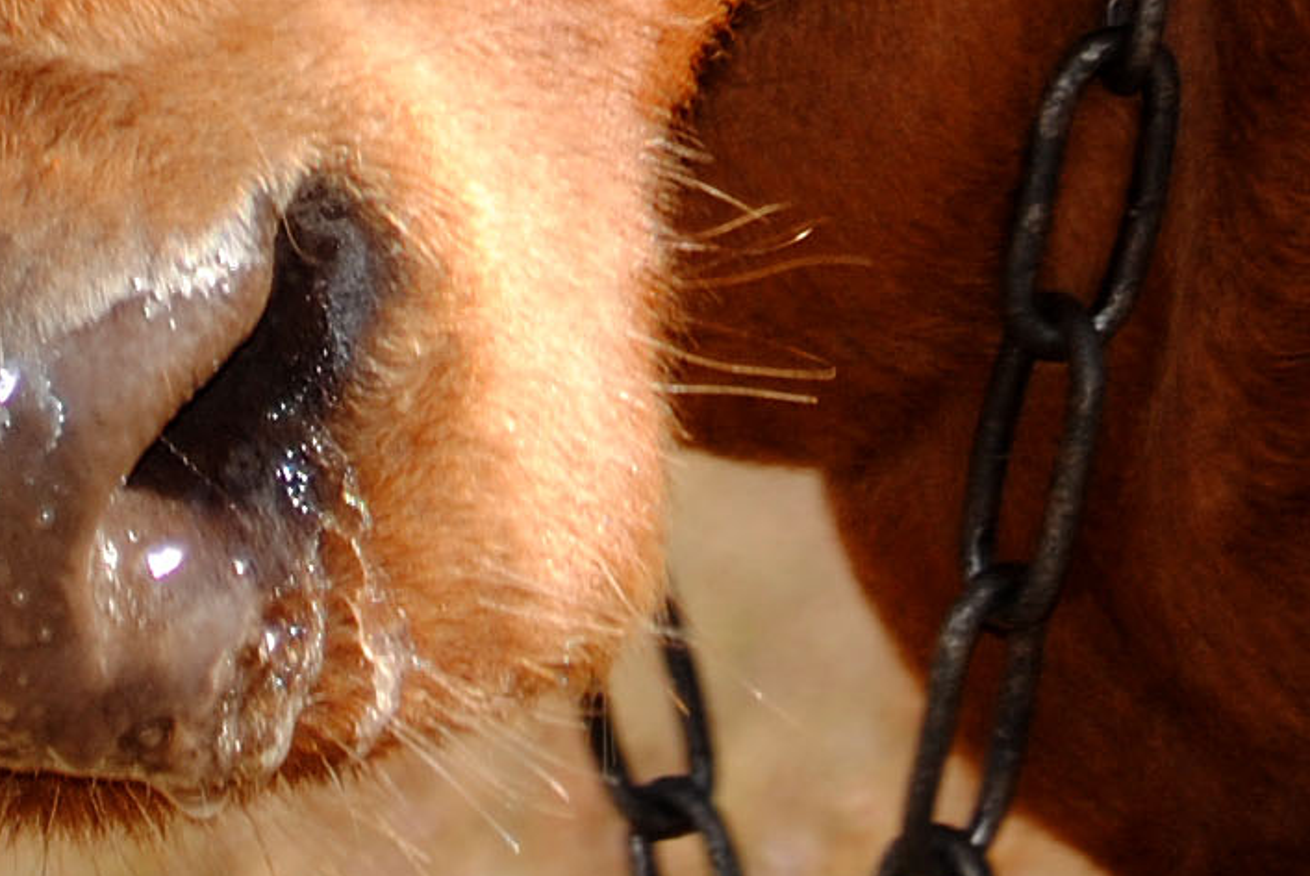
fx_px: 16455
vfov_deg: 3.0
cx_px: 243
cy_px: -1500
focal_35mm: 452
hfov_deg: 4.6
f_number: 6.3
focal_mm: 55
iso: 100
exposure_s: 1/200
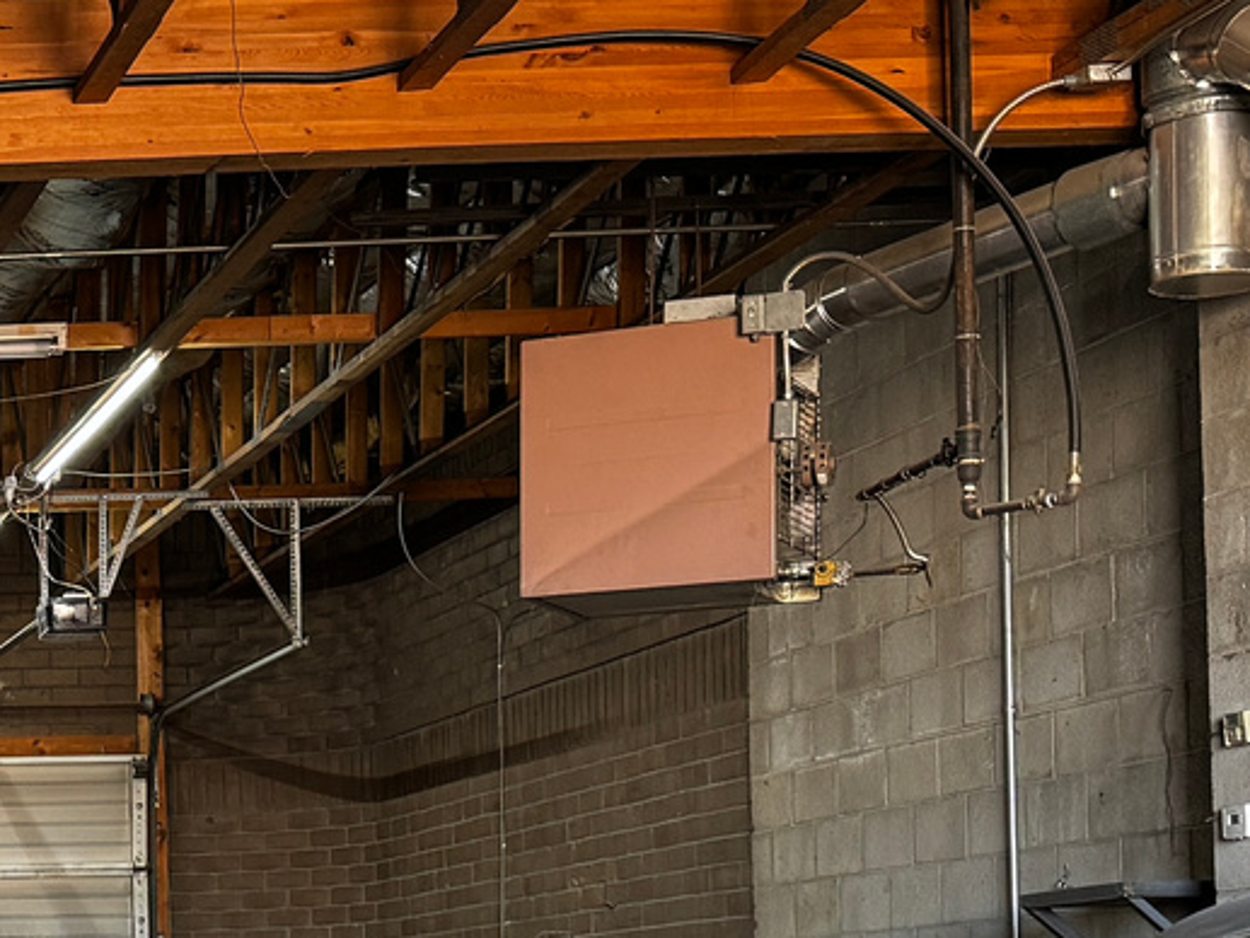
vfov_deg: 15.2
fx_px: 3431
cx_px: -571
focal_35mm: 95
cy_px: 1006
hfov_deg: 18.5
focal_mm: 6.76
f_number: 1.78
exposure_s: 1/60
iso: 200
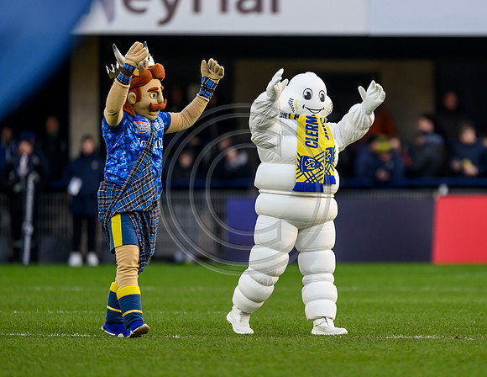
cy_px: 185
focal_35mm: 718
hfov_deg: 2.7
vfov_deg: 2.1
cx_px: 321
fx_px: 10216
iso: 1250
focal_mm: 560
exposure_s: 1/1600
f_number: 4
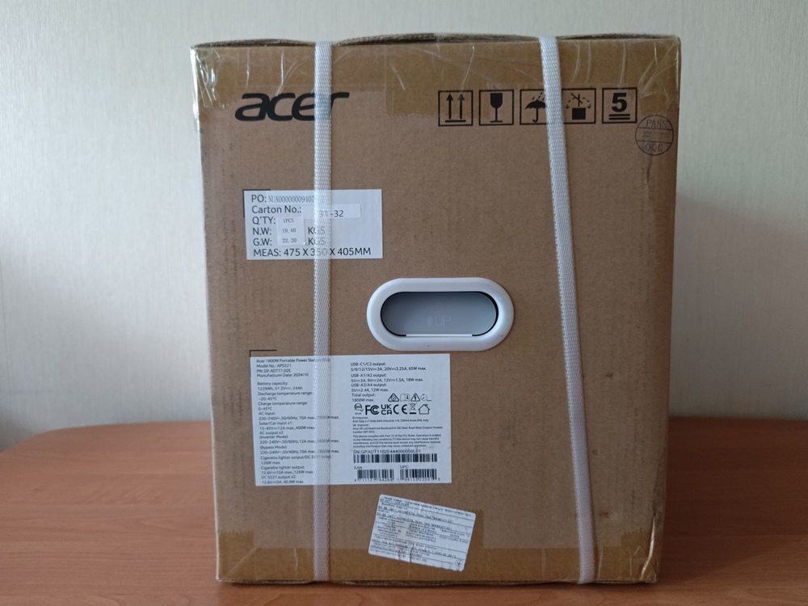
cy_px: 303
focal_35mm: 23
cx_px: 404
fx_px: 537
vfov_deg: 58.9
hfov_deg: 73.9
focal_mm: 5.56
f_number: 1.88
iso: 985
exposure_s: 1/30
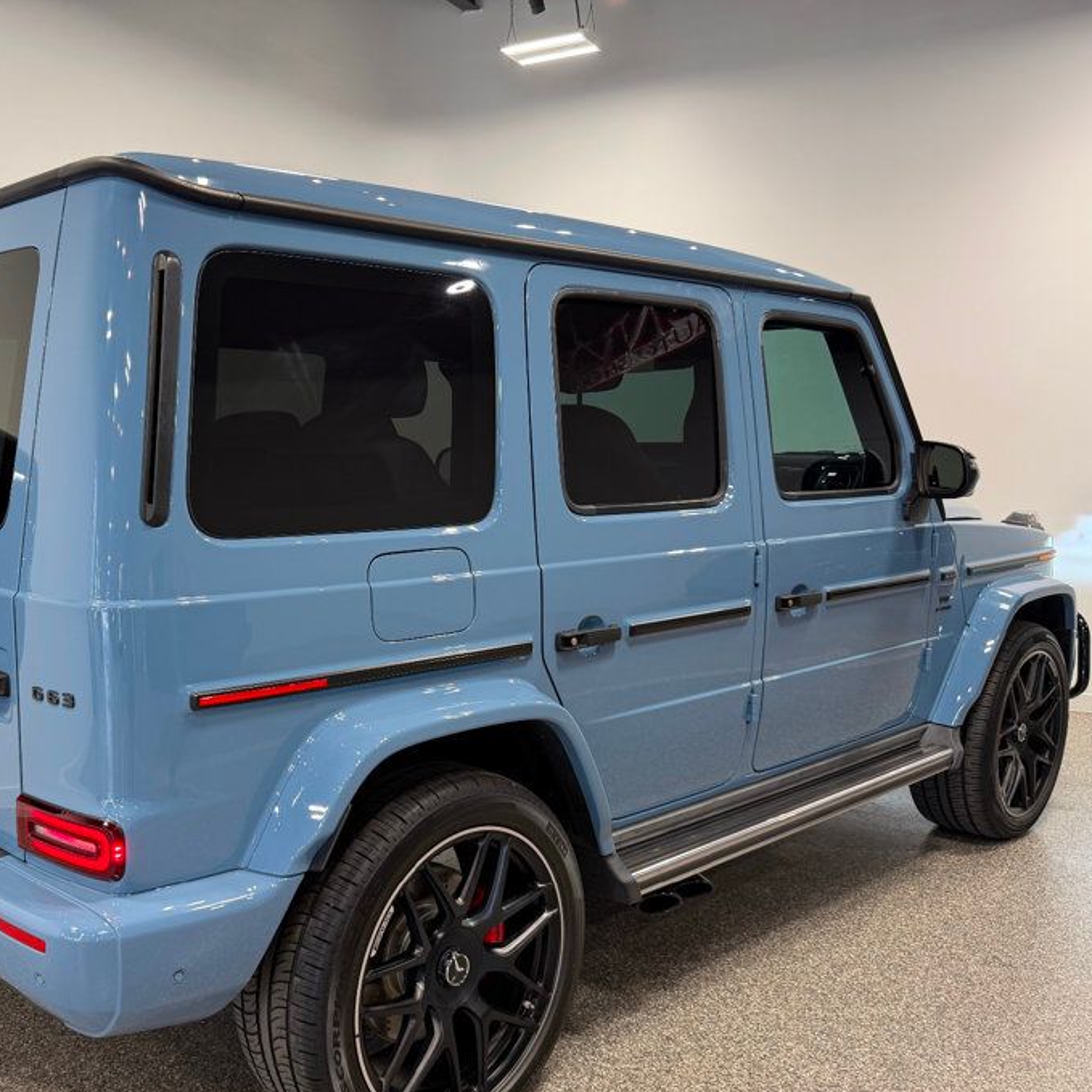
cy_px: 614
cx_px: 354
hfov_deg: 50.1
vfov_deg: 51.0
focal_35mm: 32
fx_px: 1142
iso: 64
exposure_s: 1/120
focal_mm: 6.76
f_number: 1.78
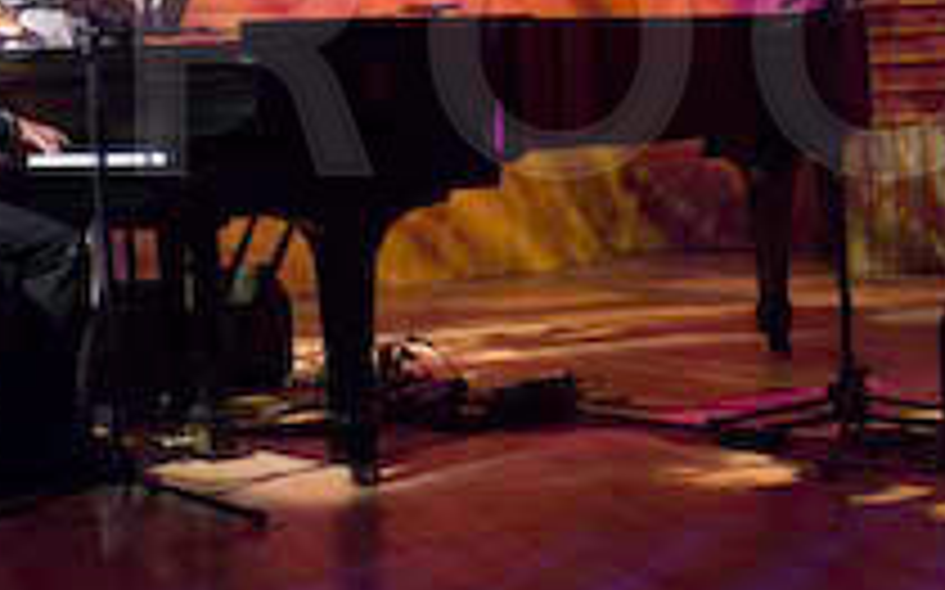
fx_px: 2394
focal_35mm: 93
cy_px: 122
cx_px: 540
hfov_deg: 22.3
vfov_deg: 14.0
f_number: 2.8
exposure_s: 1/80
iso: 800
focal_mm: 32
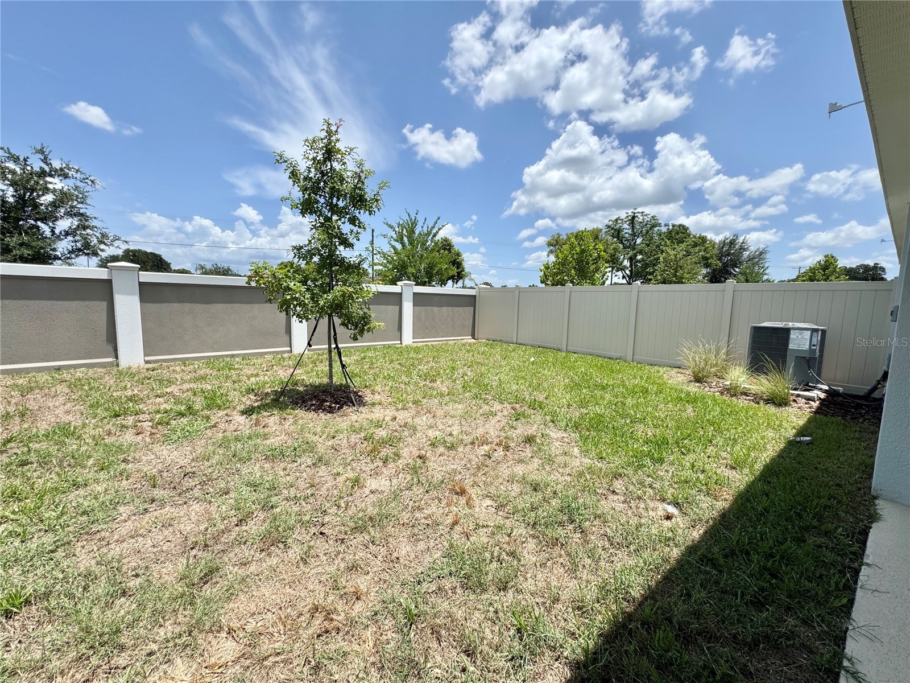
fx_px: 368
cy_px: 342
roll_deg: -2.1
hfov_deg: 102.1
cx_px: 455
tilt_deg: -6.0
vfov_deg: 85.7
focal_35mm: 14
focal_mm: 2.22
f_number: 2.2
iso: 50
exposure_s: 1/2028
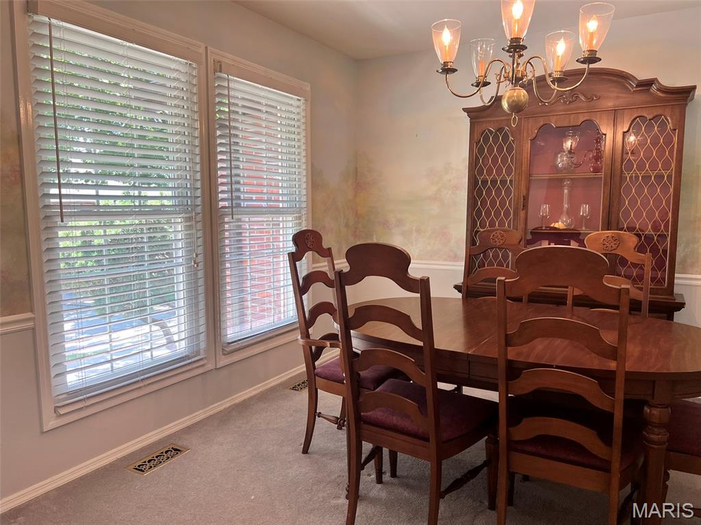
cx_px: 350
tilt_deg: -7.0
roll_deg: -0.2
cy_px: 262
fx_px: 527
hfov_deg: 67.3
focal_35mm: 26
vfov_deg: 53.1
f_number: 1.5
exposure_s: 1/120
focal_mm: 5.7
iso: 100
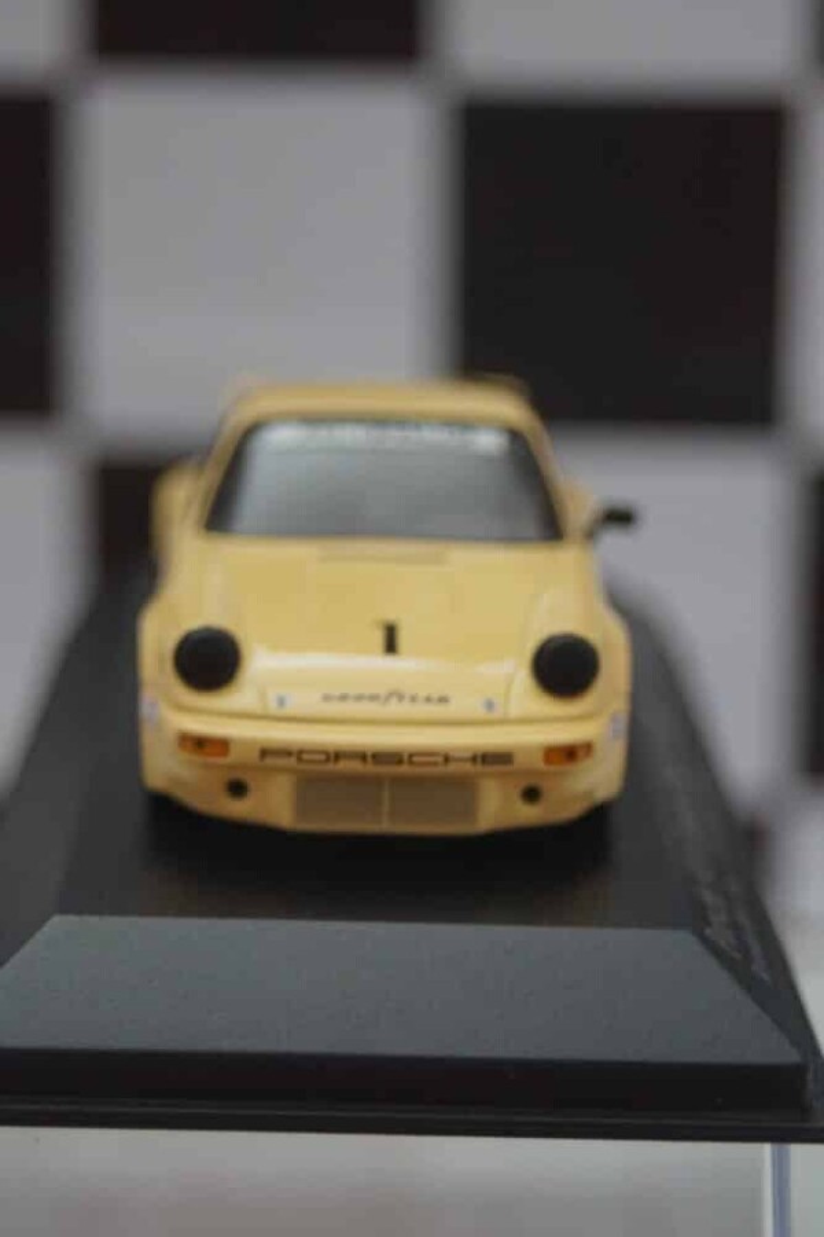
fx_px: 4120
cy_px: 618
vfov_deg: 17.1
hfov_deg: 11.4
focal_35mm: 120
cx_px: 412
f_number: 5.6
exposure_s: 1/160
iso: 1600
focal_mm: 80
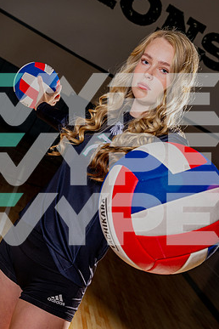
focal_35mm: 57
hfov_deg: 23.8
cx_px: 99
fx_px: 520
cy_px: 160
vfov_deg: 35.1
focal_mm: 49
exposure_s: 1/250
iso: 200
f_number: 9
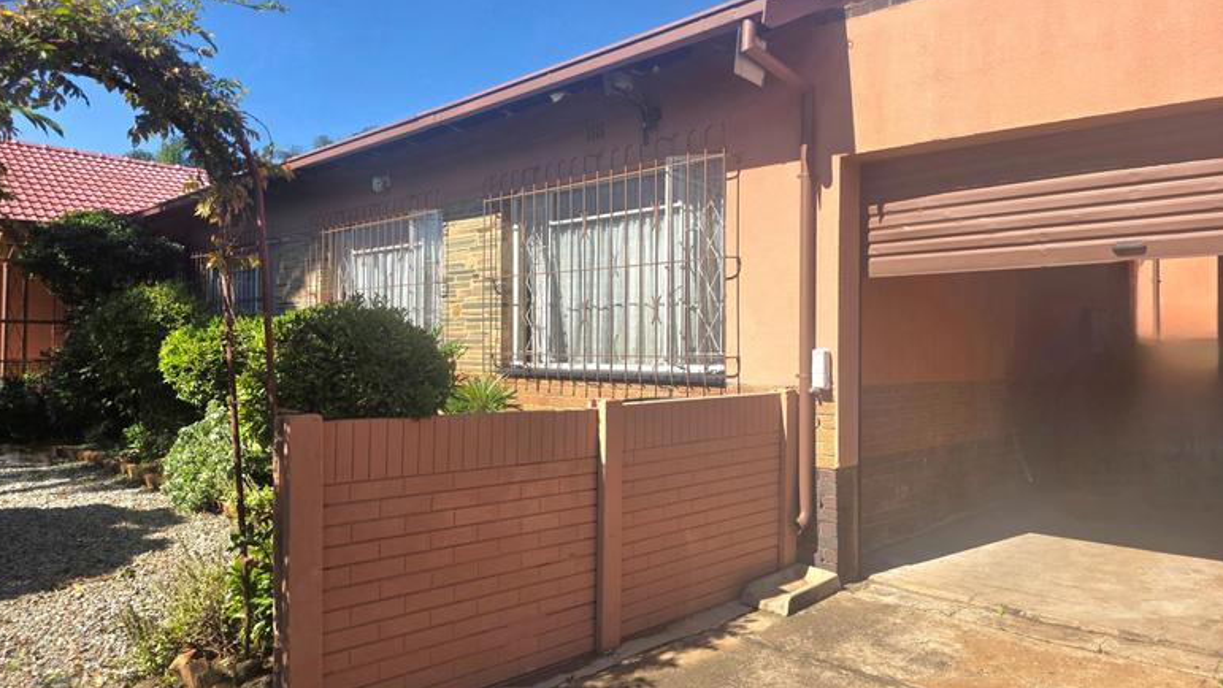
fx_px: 843
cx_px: 609
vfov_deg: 44.4
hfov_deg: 71.9
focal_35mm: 26
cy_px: 341
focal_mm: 6.3
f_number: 1.7
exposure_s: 1/5000
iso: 80
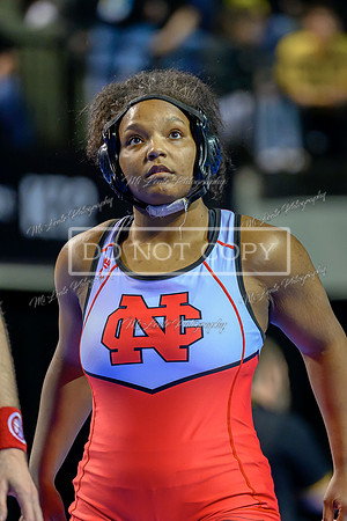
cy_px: 262
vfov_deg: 4.7
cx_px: 134
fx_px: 6326
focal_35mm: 438
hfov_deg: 3.1
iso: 2500
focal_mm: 200
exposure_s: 1/800
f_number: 2.8
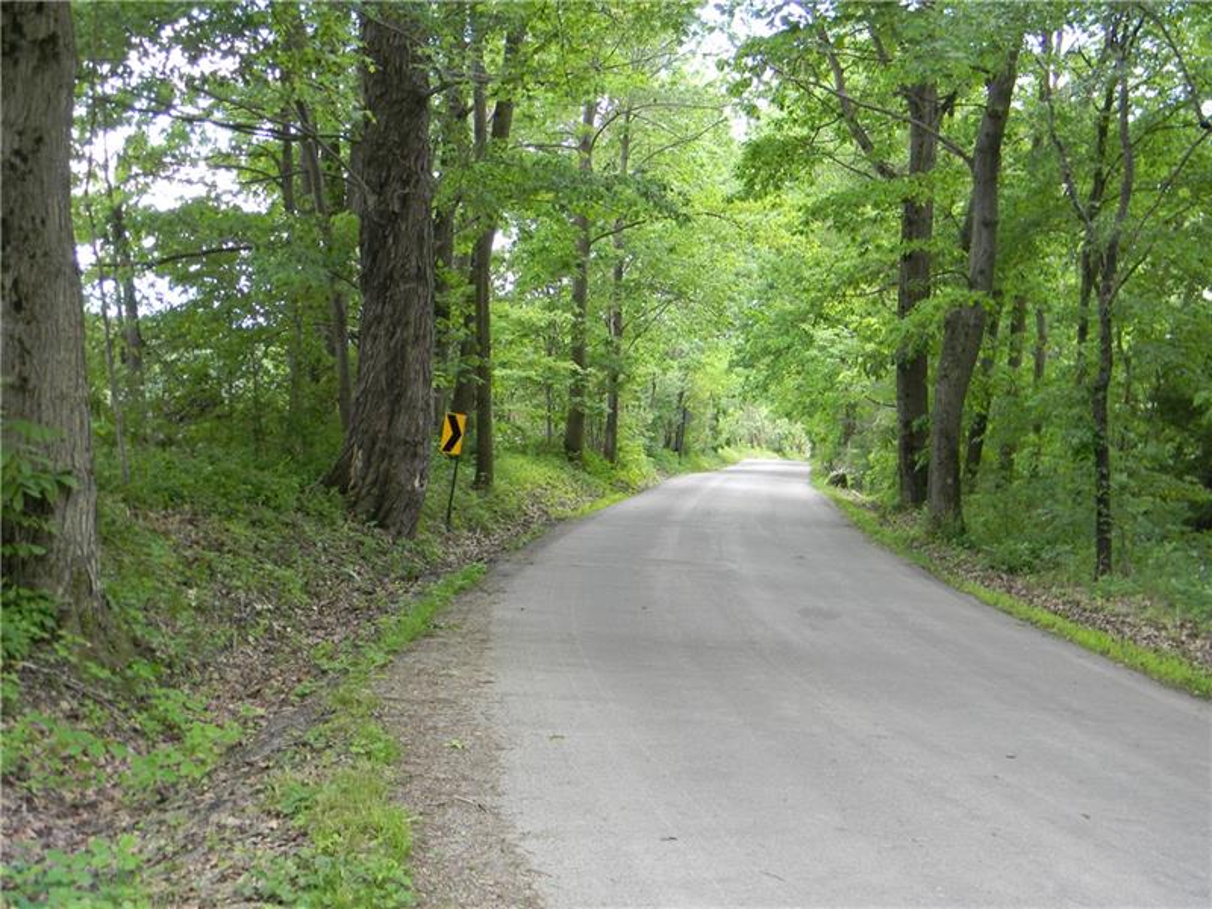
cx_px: 606
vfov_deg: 30.9
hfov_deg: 40.4
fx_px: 1646
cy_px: 454
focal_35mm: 47
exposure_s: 1/30
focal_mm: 8.6
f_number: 3.9
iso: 85
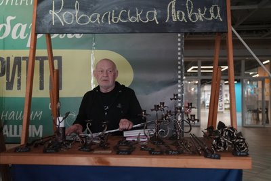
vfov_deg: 38.9
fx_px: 256
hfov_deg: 55.8
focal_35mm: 34
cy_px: 90
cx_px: 136
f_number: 2.8
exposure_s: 1/50
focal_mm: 34
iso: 12800
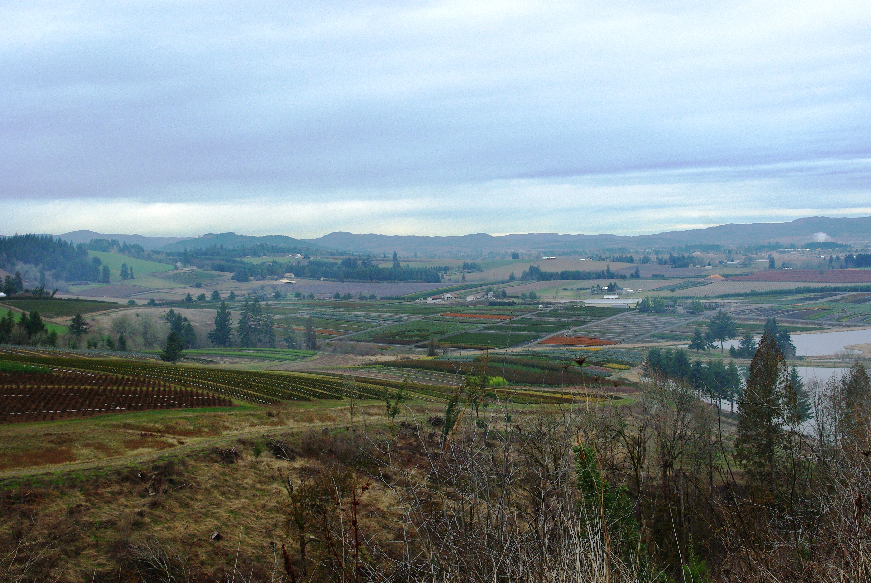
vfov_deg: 28.1
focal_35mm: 48
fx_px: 1163
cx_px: 484
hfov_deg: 41.0
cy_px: 272
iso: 400
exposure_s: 1/250
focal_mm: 28.13
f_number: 9.5
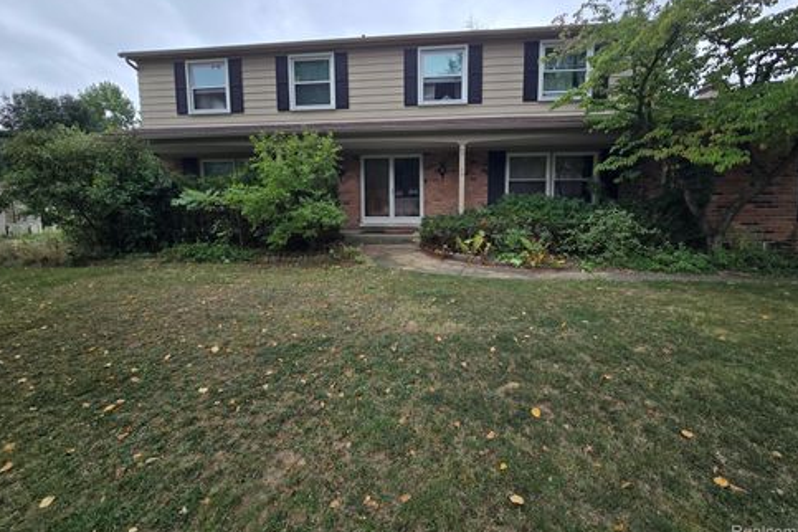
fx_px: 310
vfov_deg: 80.9
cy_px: 234
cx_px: 398
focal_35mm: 14
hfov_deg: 104.3
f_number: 2.2
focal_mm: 2.2
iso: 50
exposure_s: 1/612
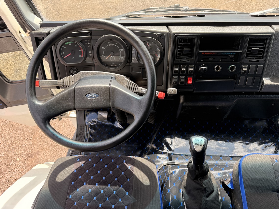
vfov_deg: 56.8
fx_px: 193
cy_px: 104
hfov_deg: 71.6
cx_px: 140
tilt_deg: -55.9
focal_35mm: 24
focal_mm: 6.76
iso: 100
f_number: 1.78
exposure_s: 1/421
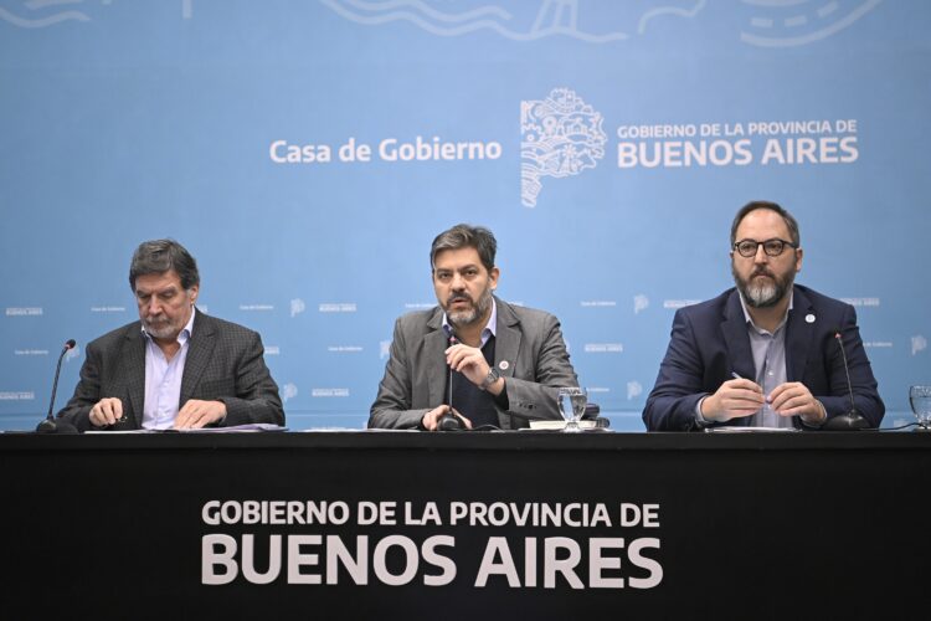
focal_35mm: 70
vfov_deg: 19.5
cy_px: 310
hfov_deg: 28.8
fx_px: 1810
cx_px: 466
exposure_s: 1/400
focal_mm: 70
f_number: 2.8
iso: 3200
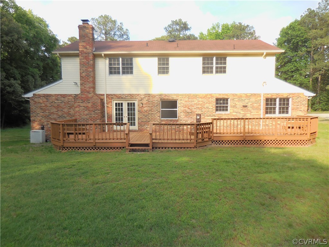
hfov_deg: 69.4
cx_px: 164
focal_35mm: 25
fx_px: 238
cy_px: 124
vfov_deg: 54.9
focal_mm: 4.5
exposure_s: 1/500
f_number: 3.3
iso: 125
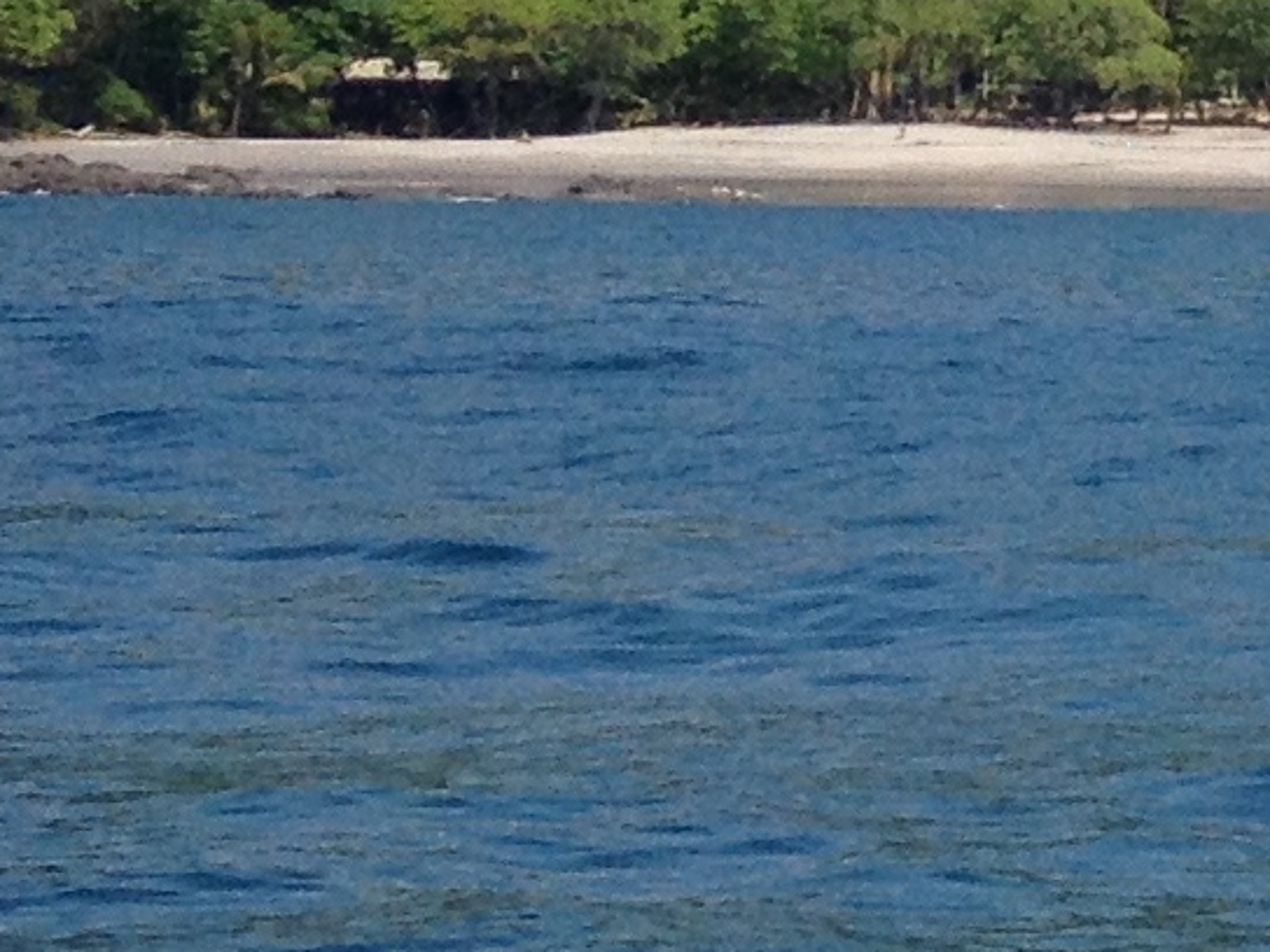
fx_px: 7705
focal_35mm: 210
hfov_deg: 8.2
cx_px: 3593
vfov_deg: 7.0
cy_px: -420
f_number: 2.4
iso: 50
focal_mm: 4.28
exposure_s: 1/2123
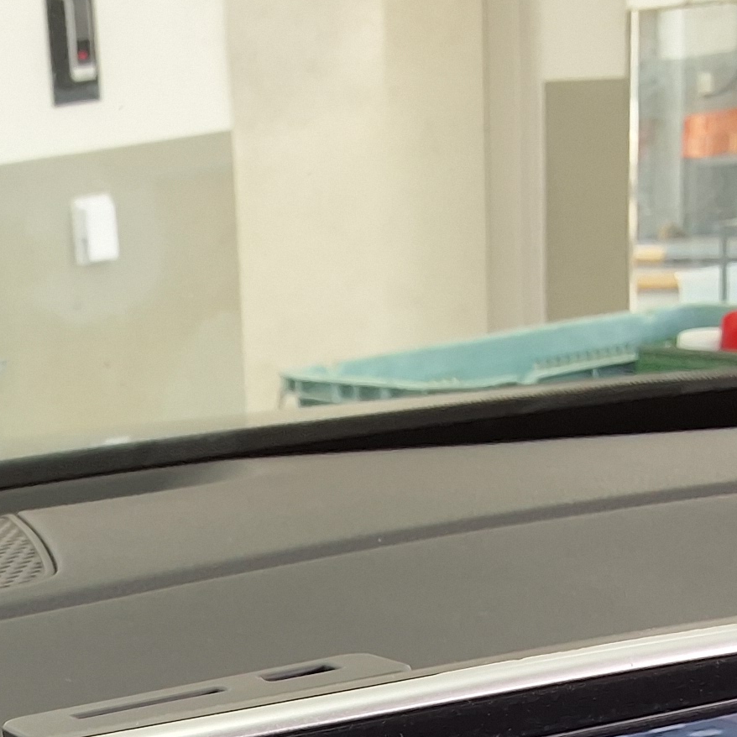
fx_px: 2216
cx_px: -141
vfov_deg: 17.7
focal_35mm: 92
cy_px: 952
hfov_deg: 18.0
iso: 40
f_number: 1.9
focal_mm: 2.91
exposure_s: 1/60
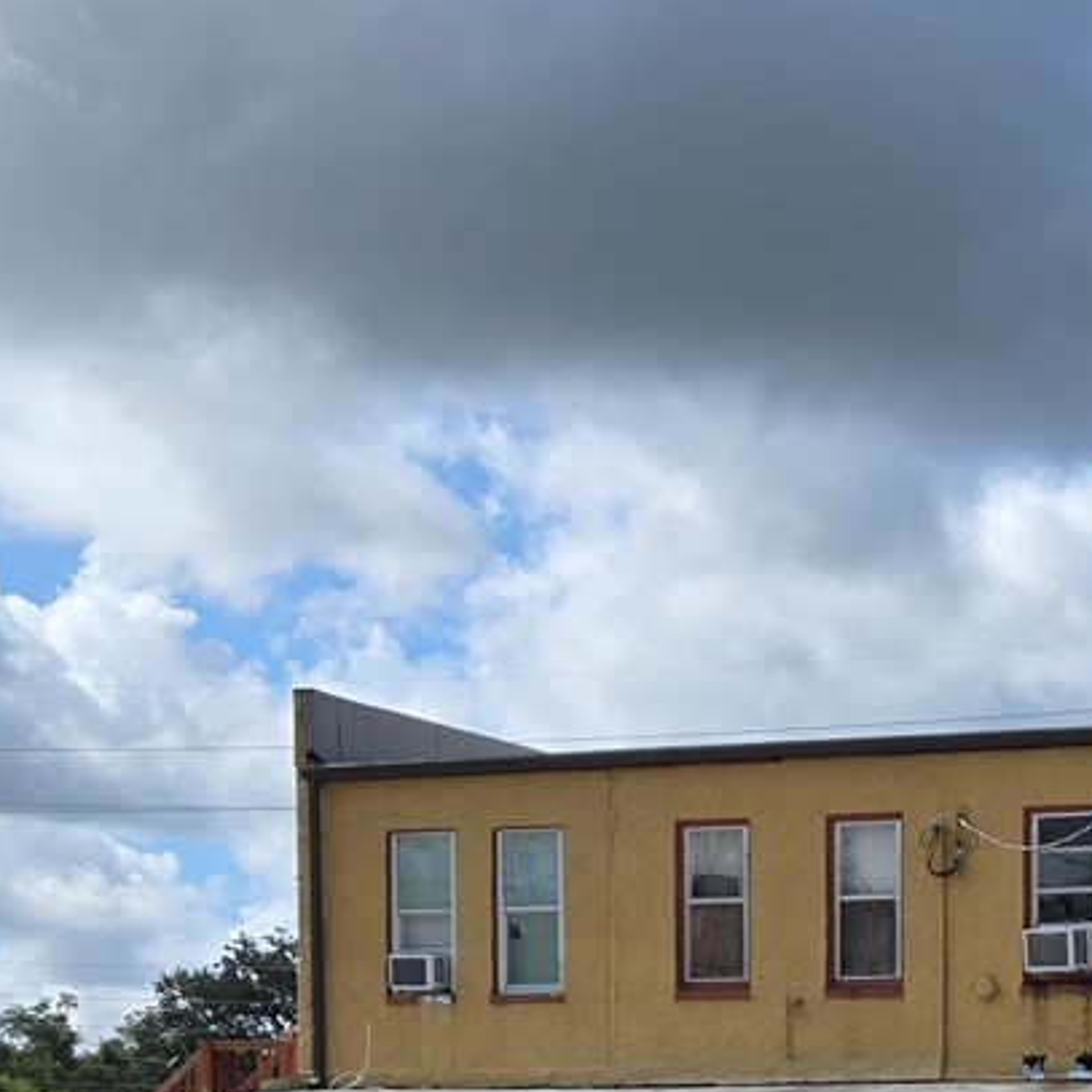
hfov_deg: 20.2
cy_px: 1325
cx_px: 1344
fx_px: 2855
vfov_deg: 20.2
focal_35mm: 80
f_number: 1.8
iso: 25
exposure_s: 1/2265
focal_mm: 5.4
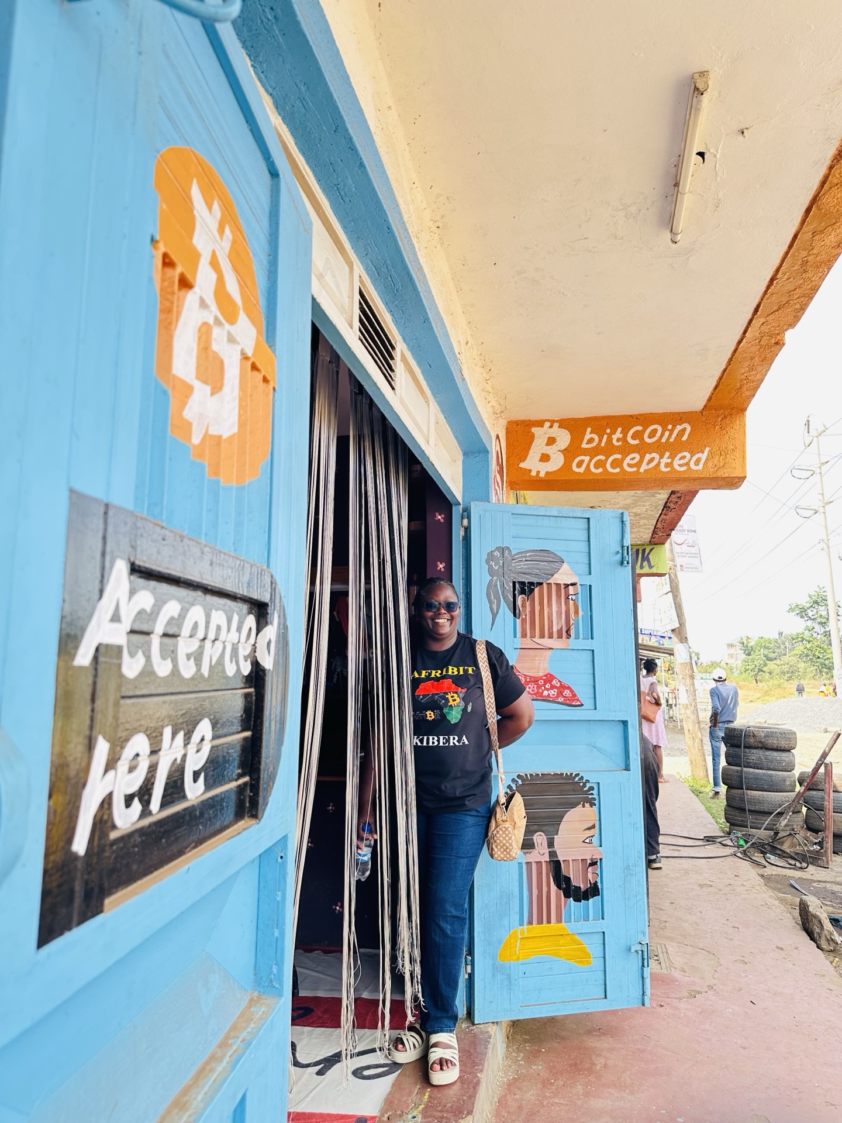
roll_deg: -0.2
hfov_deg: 56.8
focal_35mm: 24
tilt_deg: +9.5
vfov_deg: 71.6
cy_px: 562
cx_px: 421
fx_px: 778
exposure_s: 1/402
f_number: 1.78
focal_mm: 6.86
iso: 80
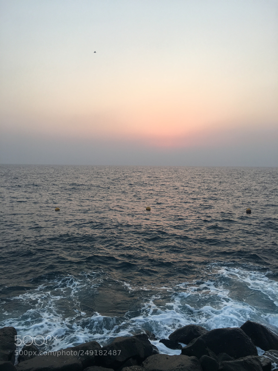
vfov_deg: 61.7
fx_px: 311
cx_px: 139
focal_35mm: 29
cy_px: 186
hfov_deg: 48.2
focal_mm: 4.15
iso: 25
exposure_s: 1/120
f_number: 2.2
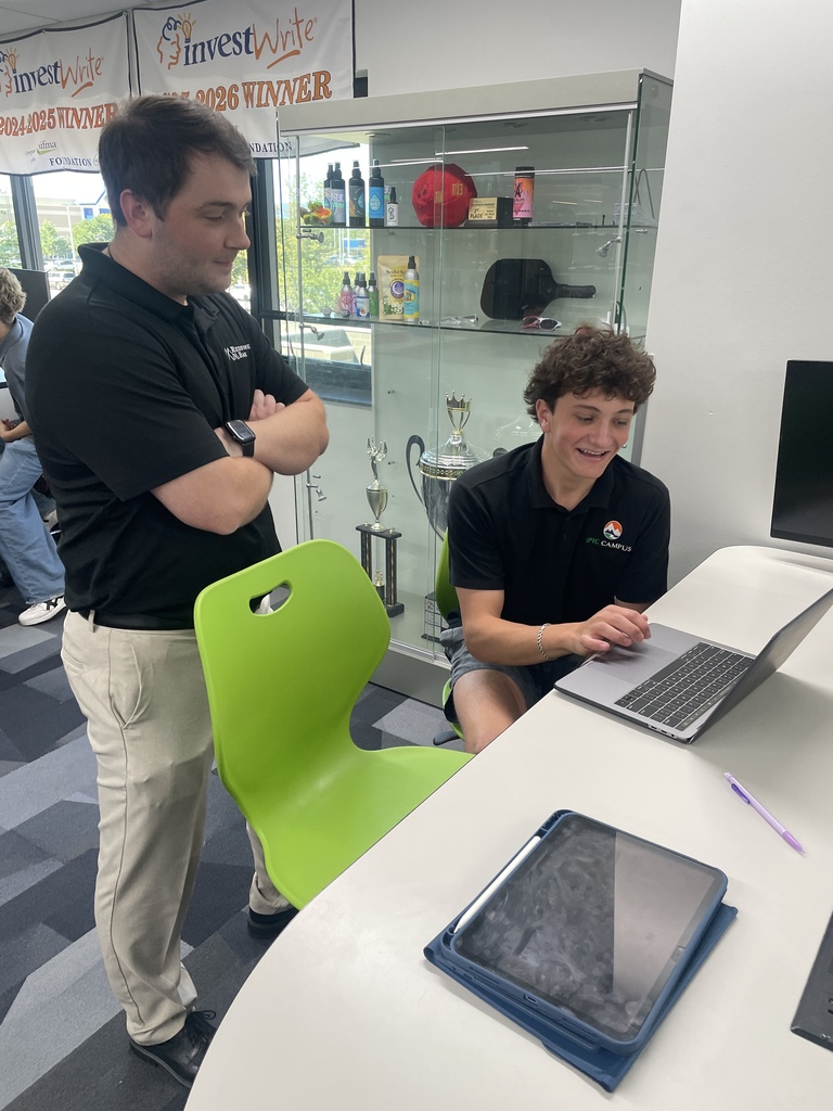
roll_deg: -0.1
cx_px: 416
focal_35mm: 26
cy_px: 556
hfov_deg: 53.1
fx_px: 834
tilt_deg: -19.9
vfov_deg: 67.3
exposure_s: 1/100
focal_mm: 4.2
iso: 80
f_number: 1.6
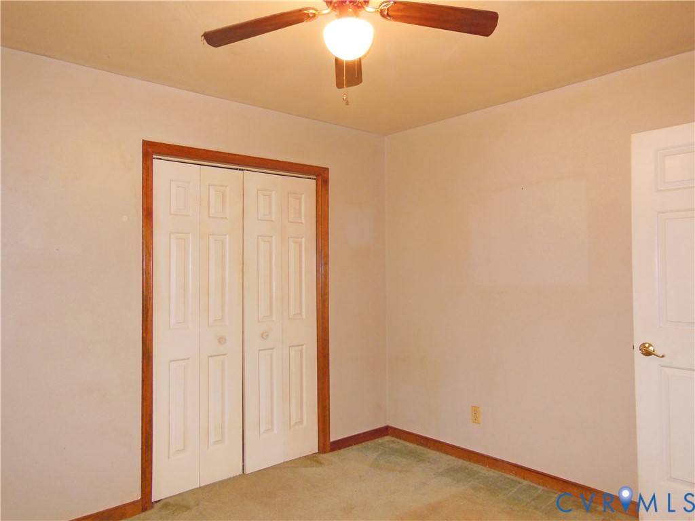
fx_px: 502
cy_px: 260
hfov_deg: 69.4
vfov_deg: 54.9
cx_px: 348
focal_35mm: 25
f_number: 3.5
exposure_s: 1/25
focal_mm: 4.5
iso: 400
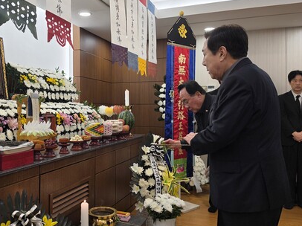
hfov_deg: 53.6
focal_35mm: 34
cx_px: 121
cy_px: 110
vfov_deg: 41.7
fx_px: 296
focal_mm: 6.5
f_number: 1.4
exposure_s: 1/120
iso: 32
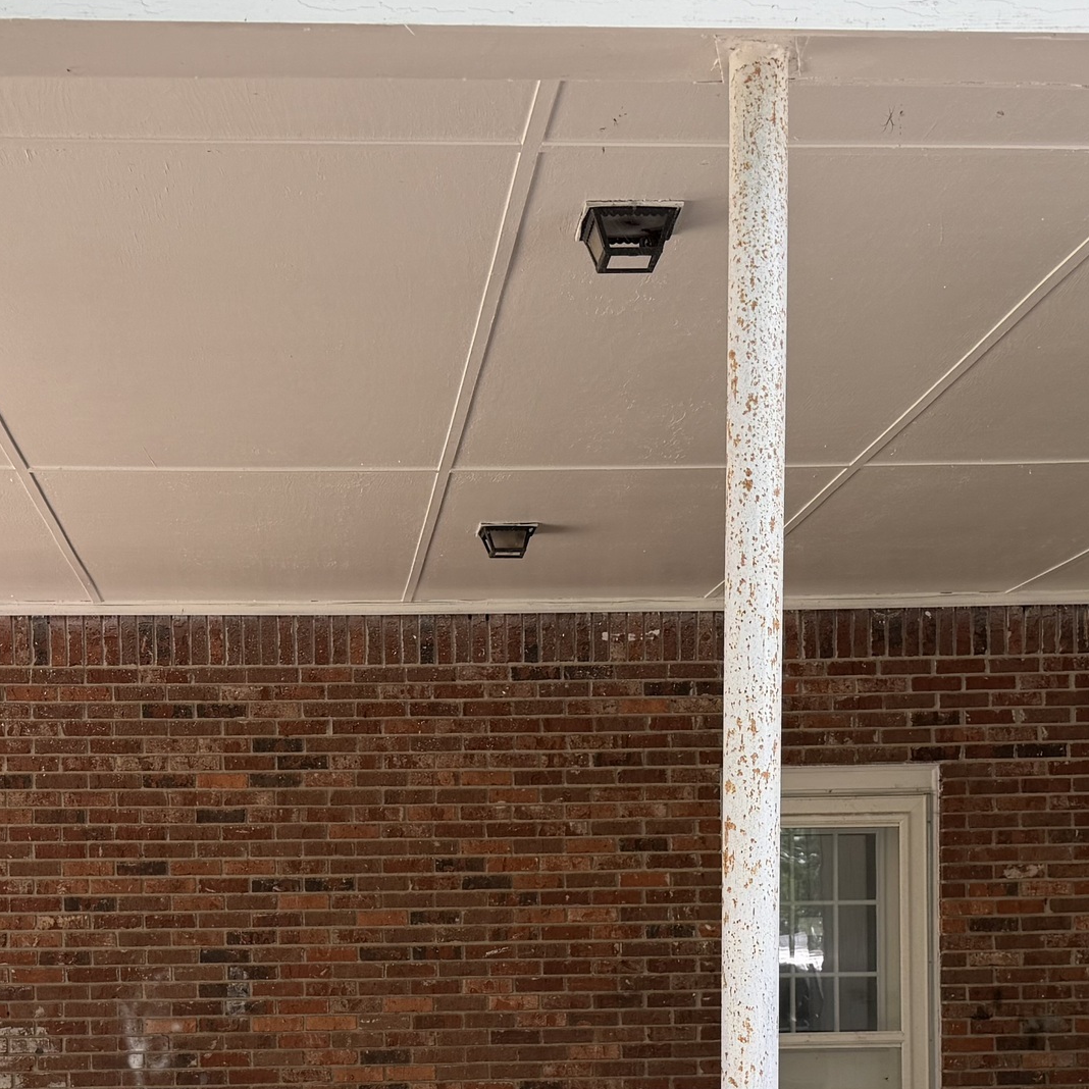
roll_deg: +1.4
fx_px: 2171
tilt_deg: -1.1
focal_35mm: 61
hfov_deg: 28.1
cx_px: 448
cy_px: 1015
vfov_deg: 27.0
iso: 64
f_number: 1.78
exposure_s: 1/161
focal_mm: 6.76
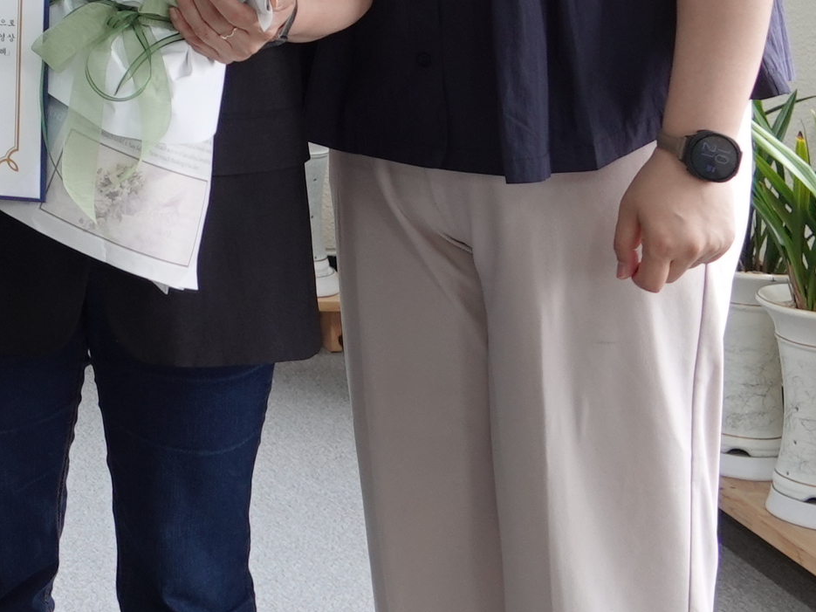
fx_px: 2828
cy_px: -482
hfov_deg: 14.2
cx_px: -720
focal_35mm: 120
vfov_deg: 11.5
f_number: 2.8
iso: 100
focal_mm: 11.03
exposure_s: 1/40
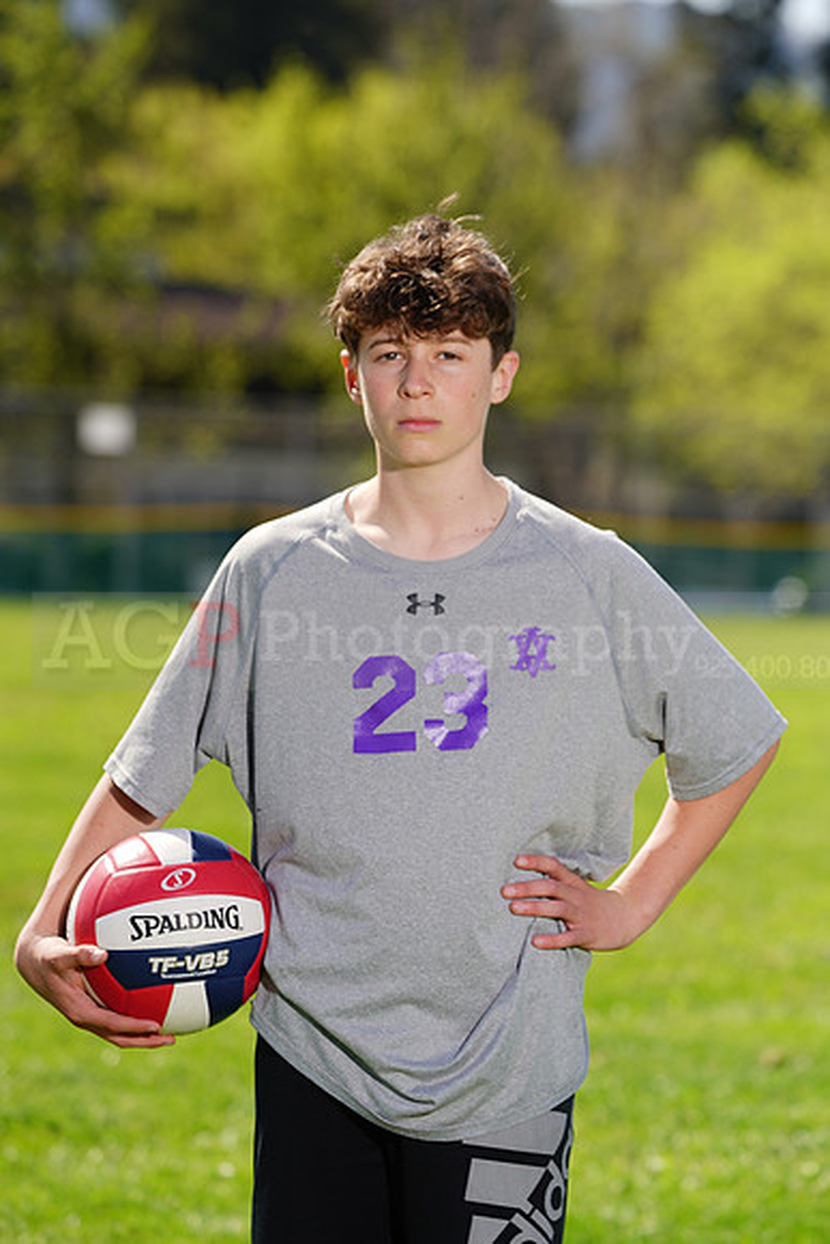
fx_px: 7638
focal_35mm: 221
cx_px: 415
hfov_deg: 6.2
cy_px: 622
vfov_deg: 9.3
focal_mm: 221
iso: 64
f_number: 7.1
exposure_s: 1/200
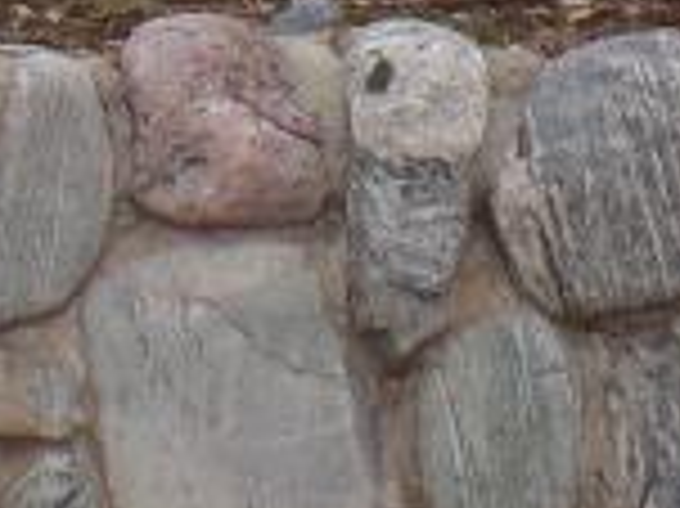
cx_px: -117
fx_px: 3062
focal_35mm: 156
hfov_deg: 12.4
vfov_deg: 9.3
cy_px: -171
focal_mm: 4.1
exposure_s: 1/180
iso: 80
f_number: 3.5
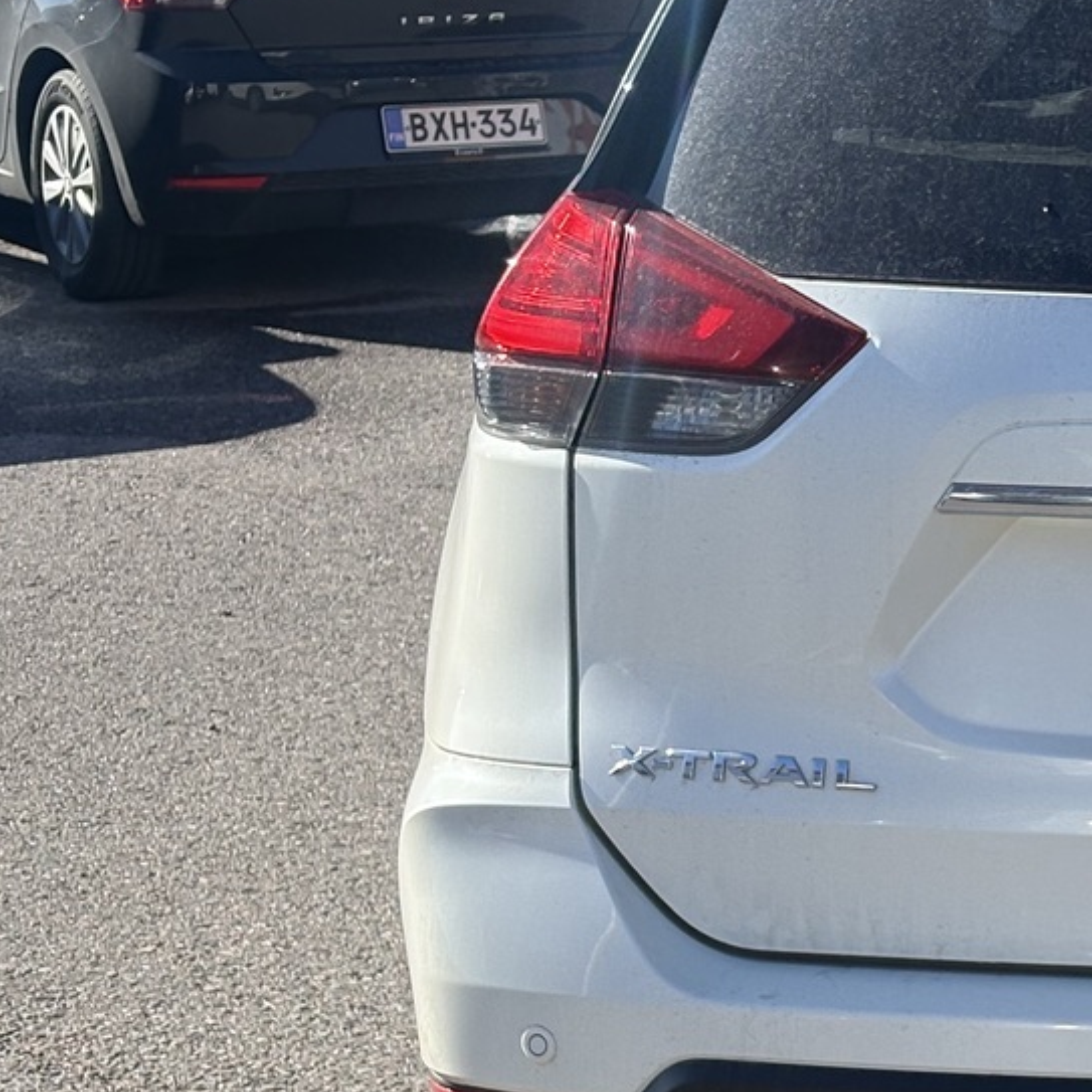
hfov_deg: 13.8
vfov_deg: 14.3
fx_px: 4354
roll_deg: +0.3
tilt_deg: -12.5
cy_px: 672
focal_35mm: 122
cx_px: 1414
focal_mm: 5.96
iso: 50
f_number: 1.6
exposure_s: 1/1957
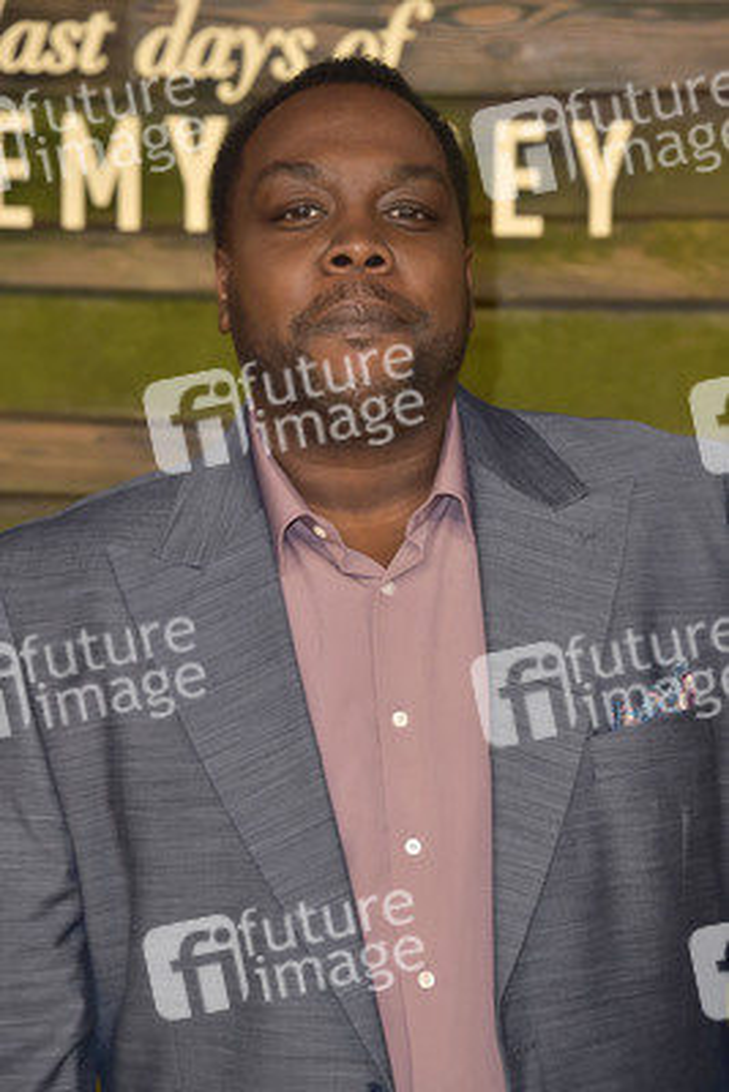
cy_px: 546
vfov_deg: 12.8
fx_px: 4855
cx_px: 364
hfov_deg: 8.6
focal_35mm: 160
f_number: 7.1
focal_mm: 160
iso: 320
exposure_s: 1/250
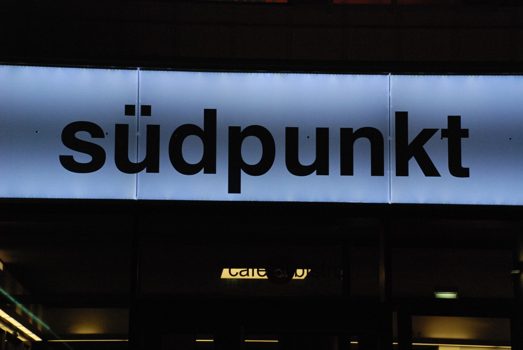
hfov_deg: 20.6
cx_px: 262
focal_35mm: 99
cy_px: 175
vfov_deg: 13.9
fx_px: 1440
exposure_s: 1/160
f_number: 5.6
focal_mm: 66
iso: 1600
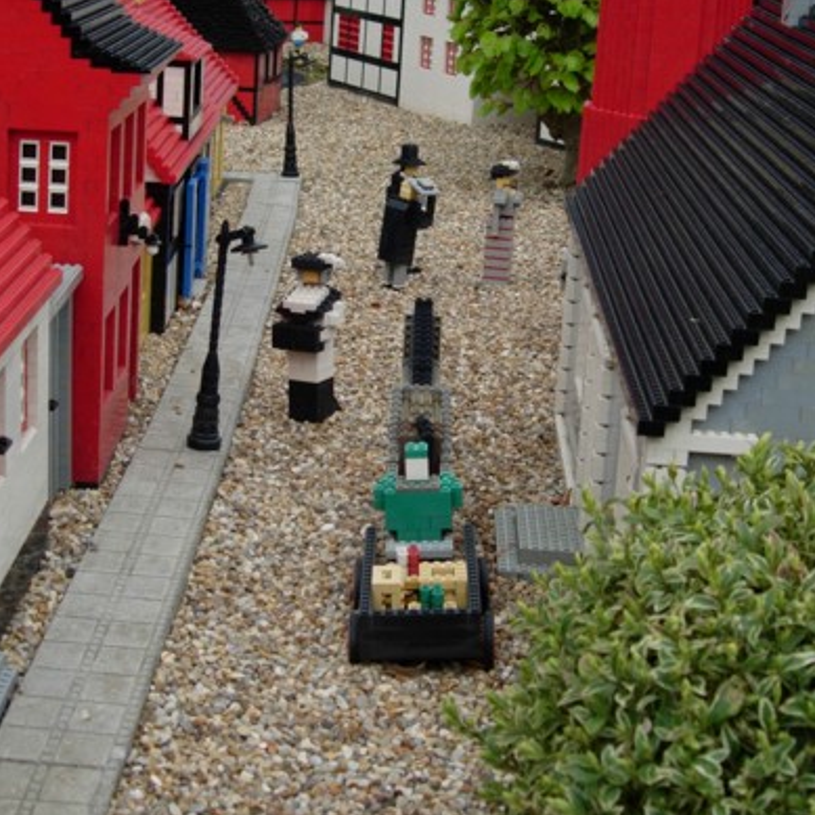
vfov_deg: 25.0
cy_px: 323
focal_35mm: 69
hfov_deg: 25.0
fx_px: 1838
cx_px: 321
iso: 64
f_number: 2.8
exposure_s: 1/683
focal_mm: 7.8
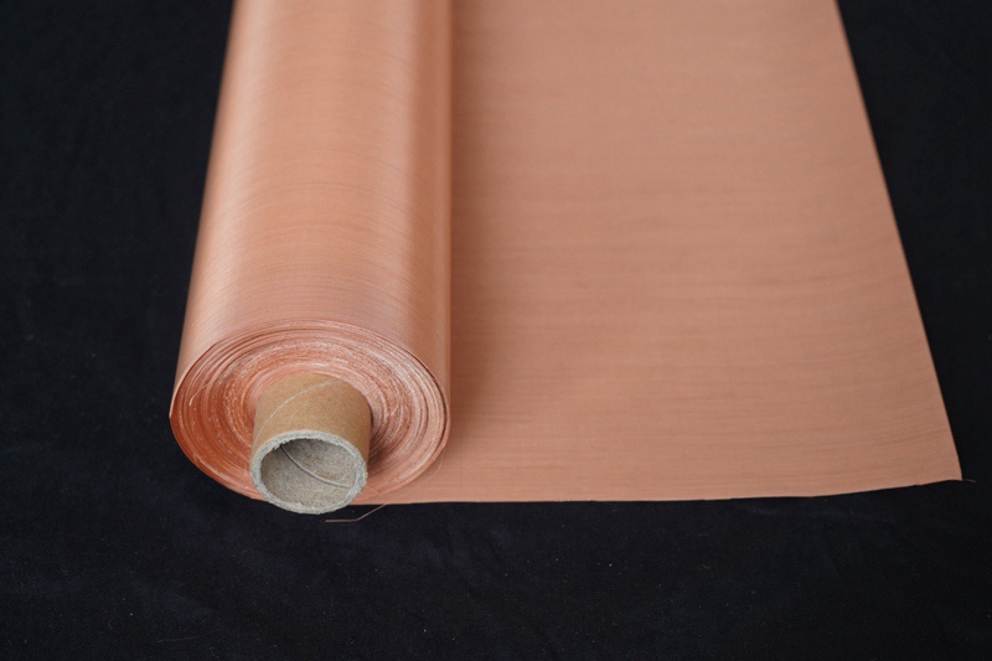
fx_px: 1818
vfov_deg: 20.6
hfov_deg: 30.5
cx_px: 496
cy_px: 330
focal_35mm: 66
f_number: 5.6
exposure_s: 1/100
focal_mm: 66
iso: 1250
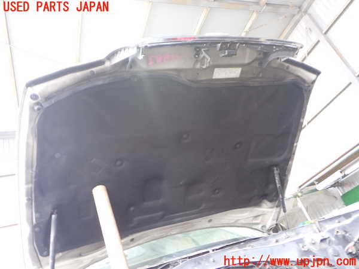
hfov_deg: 60.0
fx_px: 311
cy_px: 134
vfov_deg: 46.8
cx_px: 180
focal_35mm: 30
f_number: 2.3
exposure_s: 1/40
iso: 200
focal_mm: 5.4
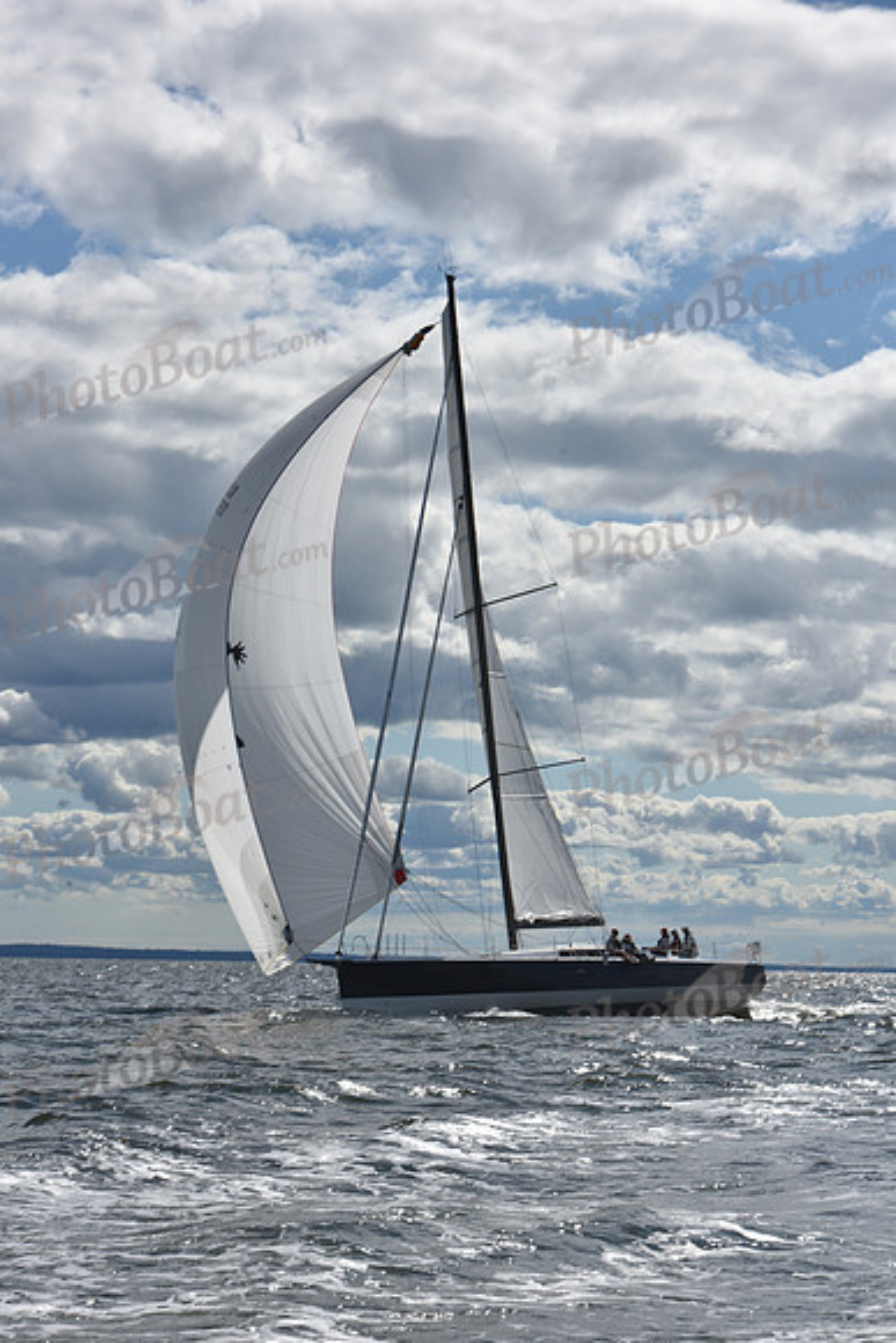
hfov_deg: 15.9
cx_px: 448
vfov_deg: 23.6
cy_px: 672
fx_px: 3209
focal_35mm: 86
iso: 250
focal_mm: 86
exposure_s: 1/640
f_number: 16
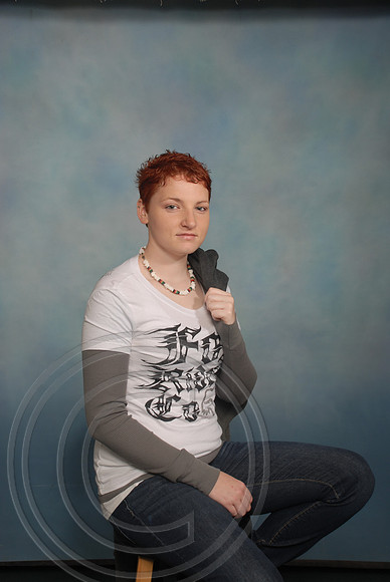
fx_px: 851
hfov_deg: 25.8
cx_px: 195
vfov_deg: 37.8
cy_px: 291
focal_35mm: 52
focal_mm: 35
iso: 100
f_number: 5.6
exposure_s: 1/125
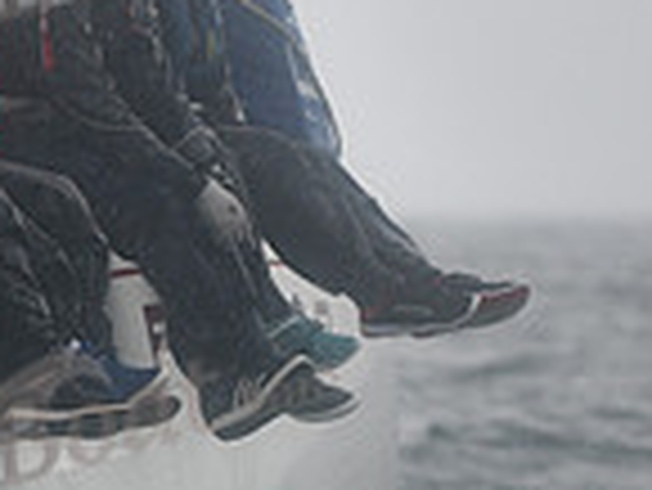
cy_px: 276
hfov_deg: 3.7
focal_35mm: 539
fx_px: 10161
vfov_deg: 2.8
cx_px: -522
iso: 400
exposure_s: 1/640
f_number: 3.5
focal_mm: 140
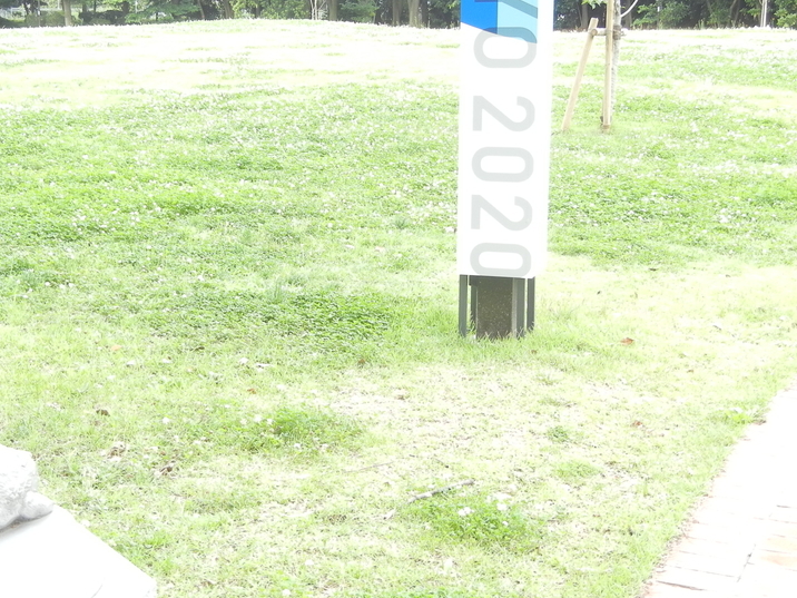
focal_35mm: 57
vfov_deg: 25.7
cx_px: 289
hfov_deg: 33.6
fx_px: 1312
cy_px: 278
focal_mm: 6.2
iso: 160
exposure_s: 1/113
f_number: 3.6
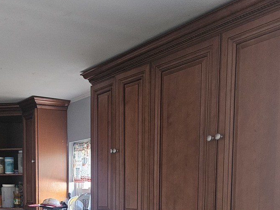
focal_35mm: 49
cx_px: 75
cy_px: 220
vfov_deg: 27.6
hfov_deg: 38.1
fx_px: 396
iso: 800
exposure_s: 1/60
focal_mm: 5.4
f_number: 1.8
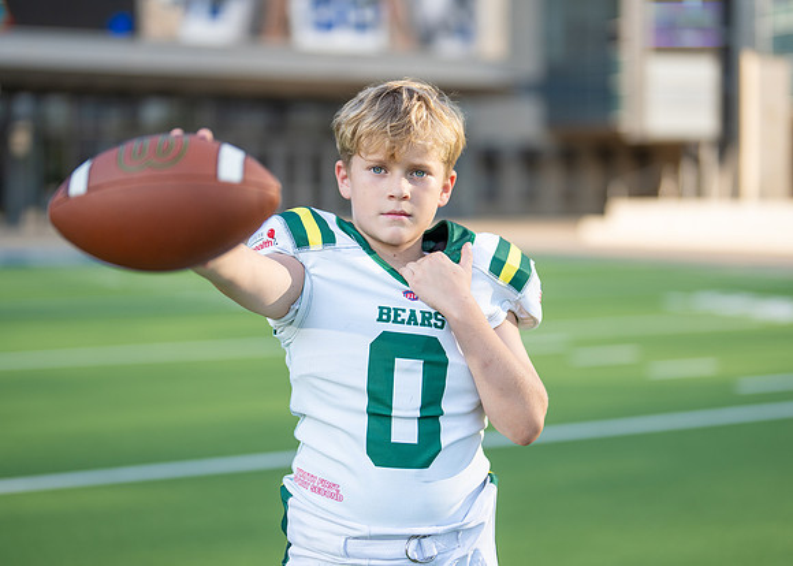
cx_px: 404
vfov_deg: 21.3
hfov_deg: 29.5
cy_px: 277
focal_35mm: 67
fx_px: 1508
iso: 100
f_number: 1.2
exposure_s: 1/4000
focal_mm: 50
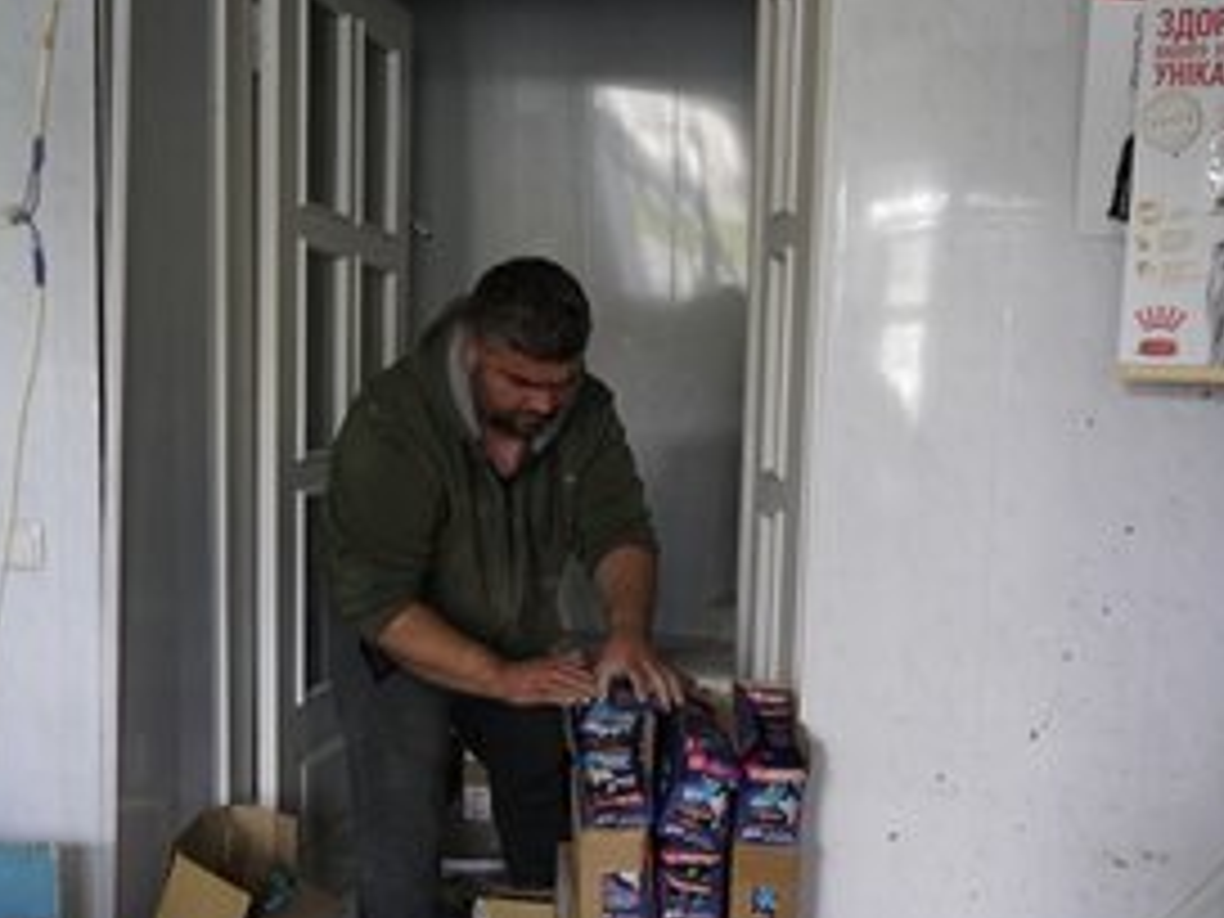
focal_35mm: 34
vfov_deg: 41.5
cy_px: 578
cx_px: 666
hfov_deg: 53.9
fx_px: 1202
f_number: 4
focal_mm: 24
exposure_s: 1/160
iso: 2000
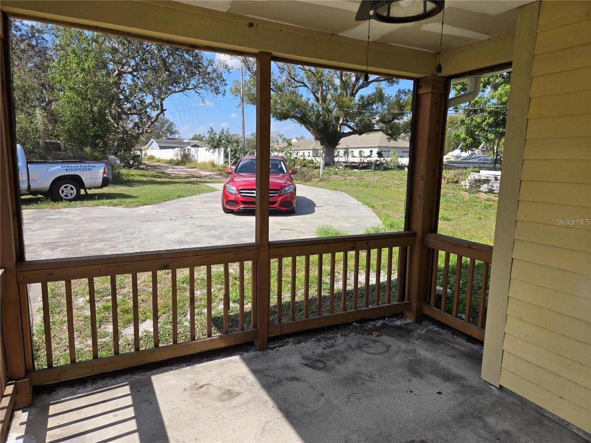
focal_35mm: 23
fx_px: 393
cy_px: 222
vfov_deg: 58.9
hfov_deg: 73.9
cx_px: 296
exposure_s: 1/786
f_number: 1.8
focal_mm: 5.4
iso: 25
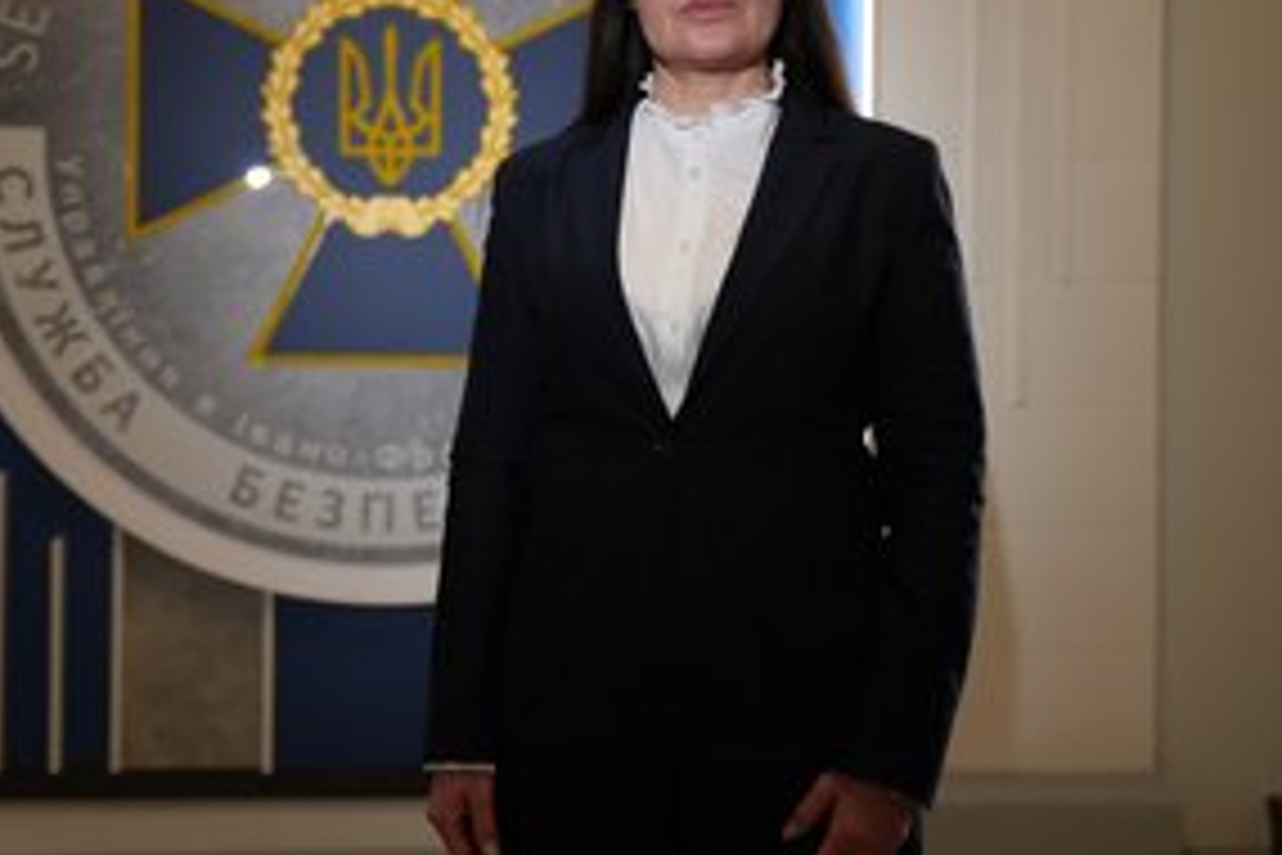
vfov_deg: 25.9
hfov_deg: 38.1
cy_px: 331
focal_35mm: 52
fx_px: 1852
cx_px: 531
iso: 125
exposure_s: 1/50
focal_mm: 37
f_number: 2.8
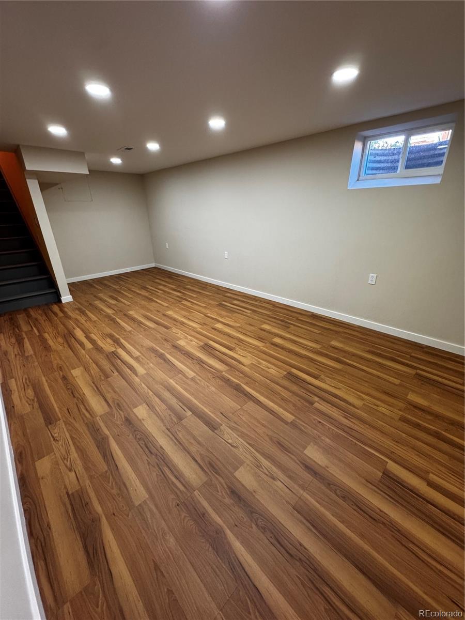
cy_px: 310
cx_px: 232
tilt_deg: -22.5
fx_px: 251
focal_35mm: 14
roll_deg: +1.4
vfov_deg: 102.1
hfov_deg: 85.7
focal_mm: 2.22
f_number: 2.2
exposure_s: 1/120
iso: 250
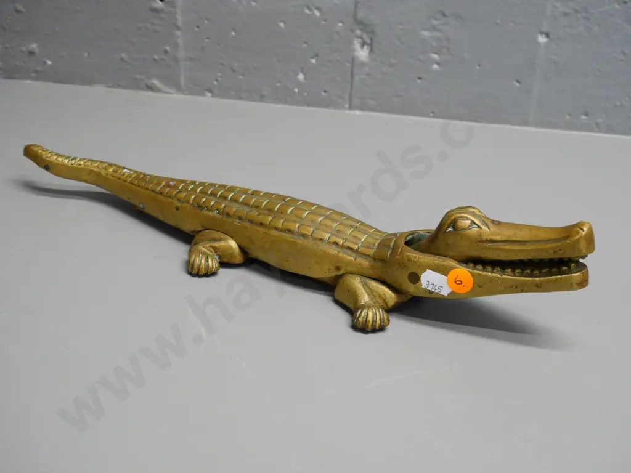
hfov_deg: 38.2
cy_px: 236
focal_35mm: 50
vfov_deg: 29.1
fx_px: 911
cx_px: 316
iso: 1600
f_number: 6.3
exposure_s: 1/50
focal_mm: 25
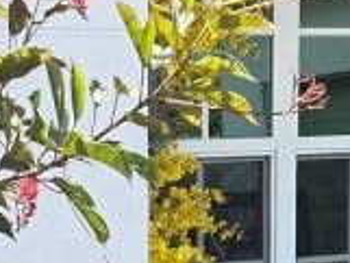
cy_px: 422
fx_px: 1386
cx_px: -154
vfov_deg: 10.4
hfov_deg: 13.6
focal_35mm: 137
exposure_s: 1/1076
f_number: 1.8
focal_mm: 5.4
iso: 80
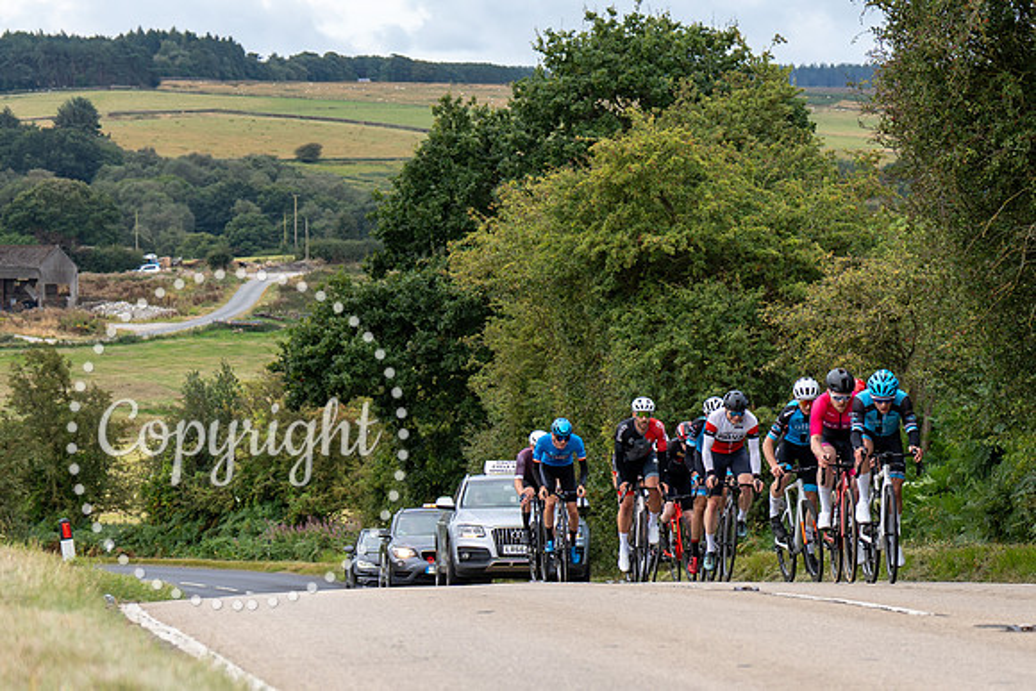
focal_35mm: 166
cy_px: 496
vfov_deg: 8.3
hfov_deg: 12.3
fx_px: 4765
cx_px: 936
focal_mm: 70
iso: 160
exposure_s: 1/800
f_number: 4
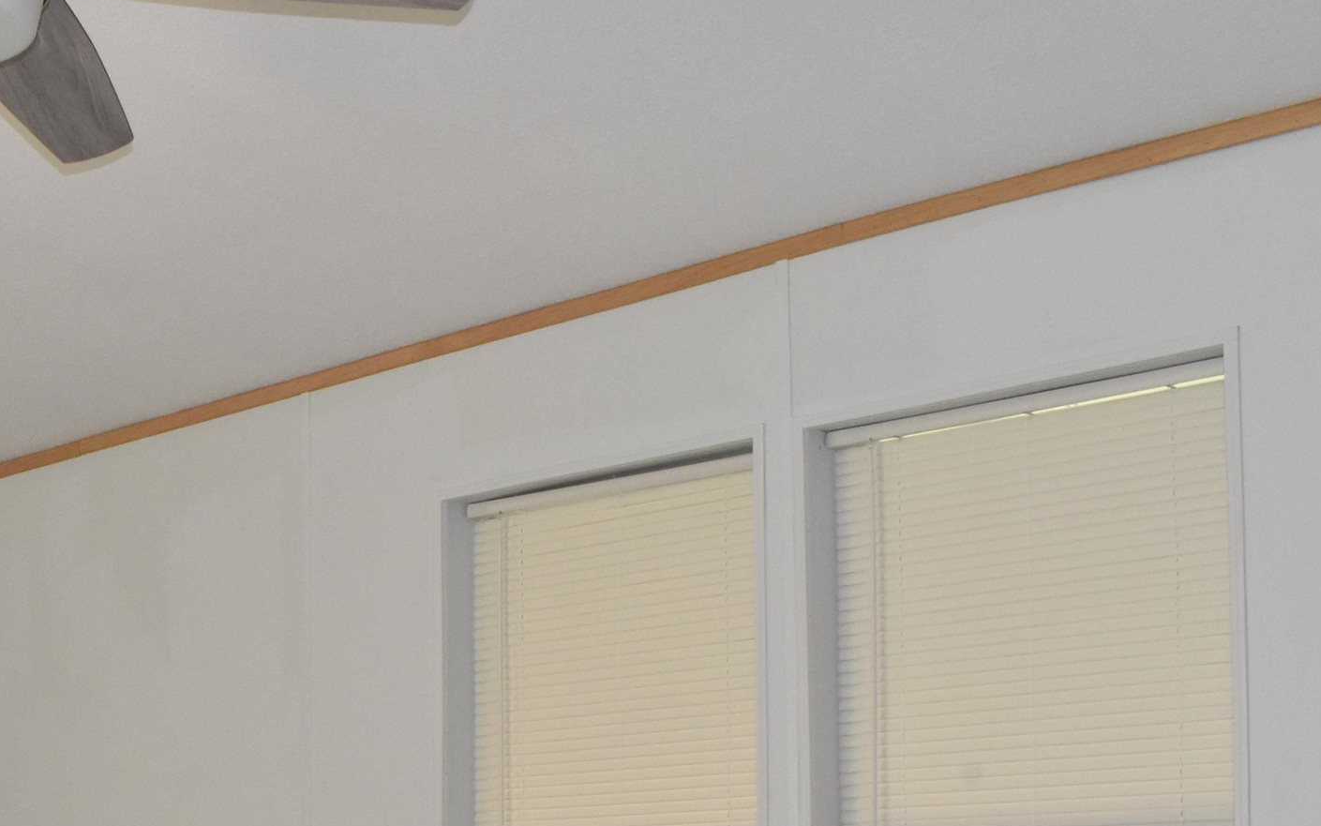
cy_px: 885
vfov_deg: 20.7
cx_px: -16
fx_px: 2160
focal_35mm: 60
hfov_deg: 31.3
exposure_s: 1/25
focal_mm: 18
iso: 1600
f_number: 18
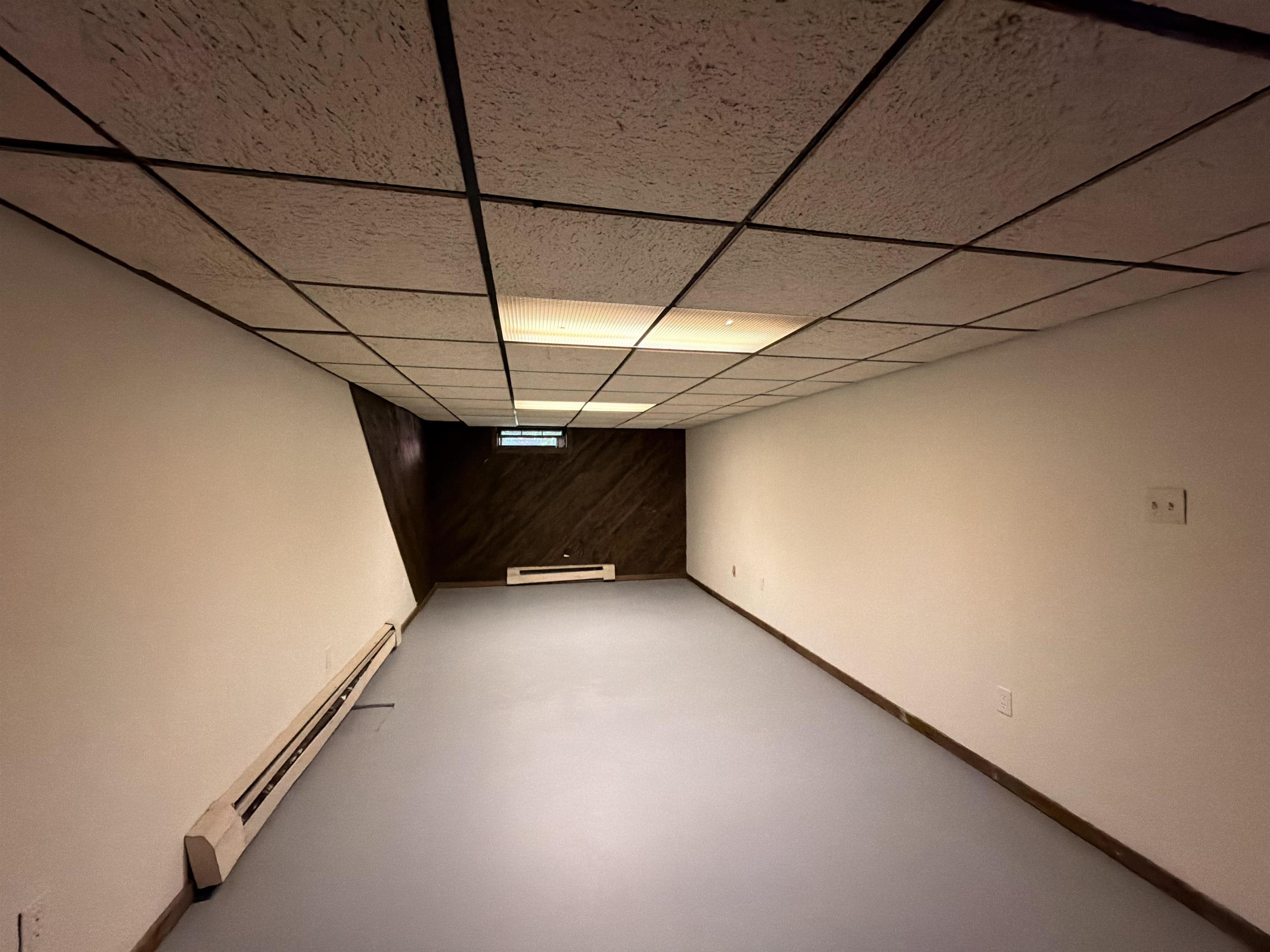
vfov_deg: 85.7
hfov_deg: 102.1
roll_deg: +0.5
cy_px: 476
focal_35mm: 14
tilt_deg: +0.4
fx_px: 514
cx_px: 635
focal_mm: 2.22
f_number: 2.2
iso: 1250
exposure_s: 1/60
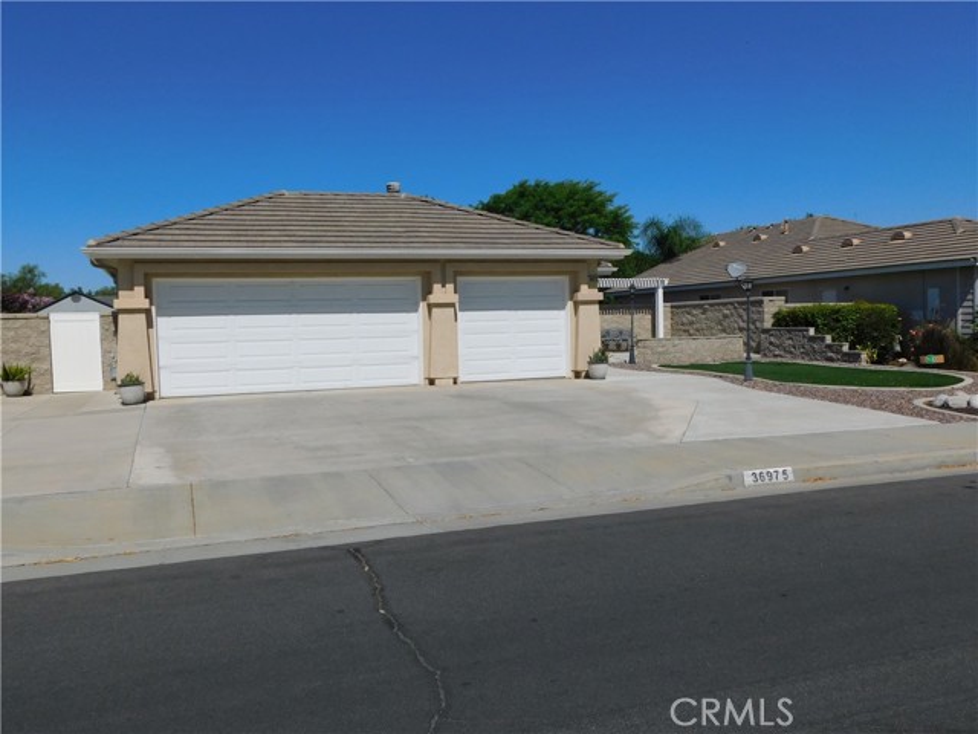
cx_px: 489
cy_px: 367
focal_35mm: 30
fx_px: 848
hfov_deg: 60.0
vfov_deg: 46.8
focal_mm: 5.3
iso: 125
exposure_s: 1/1000
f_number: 6.4
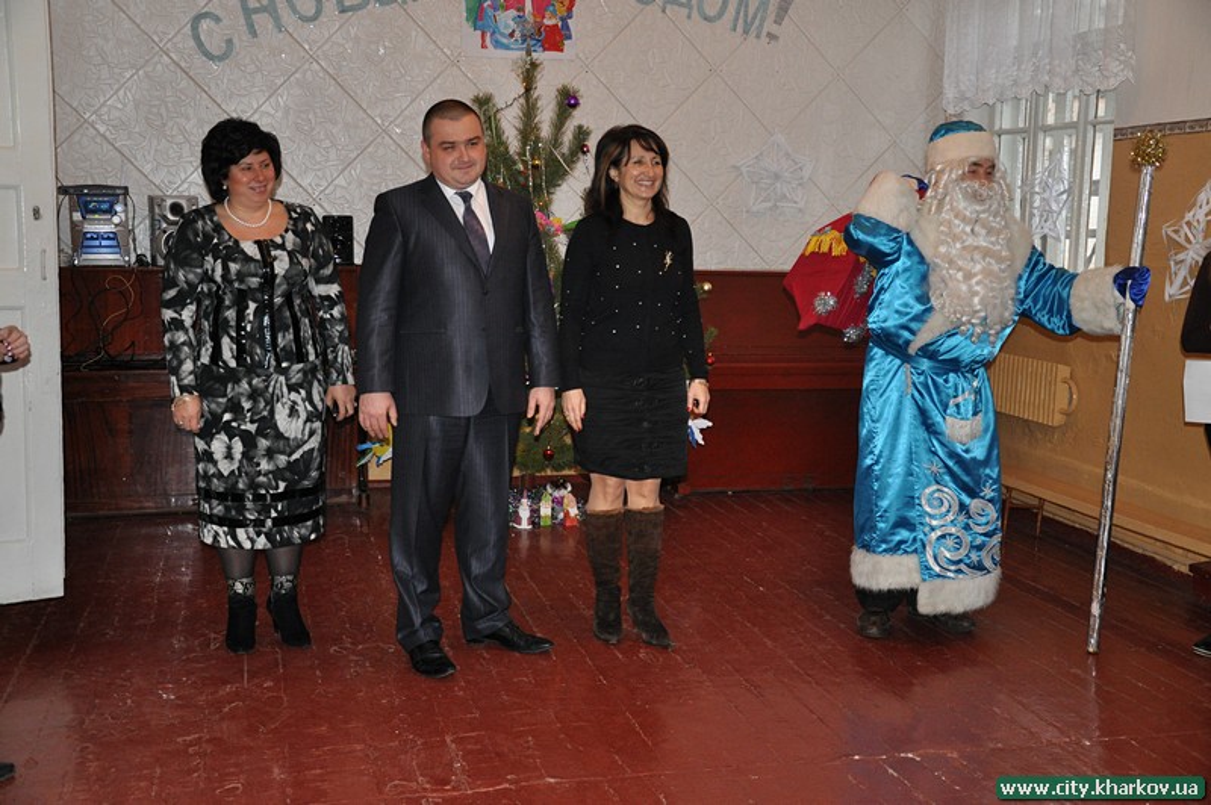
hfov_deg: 43.6
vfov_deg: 29.8
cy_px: 402
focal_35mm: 45
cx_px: 606
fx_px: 1512
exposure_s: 1/60
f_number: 4.2
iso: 800
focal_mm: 30
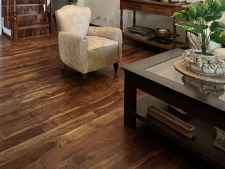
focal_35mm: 31
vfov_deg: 37.7
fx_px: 202
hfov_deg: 51.8
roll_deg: +0.0
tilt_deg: -2.4
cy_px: -19
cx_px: 25
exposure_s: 1/50
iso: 800
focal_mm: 1.57
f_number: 1.8
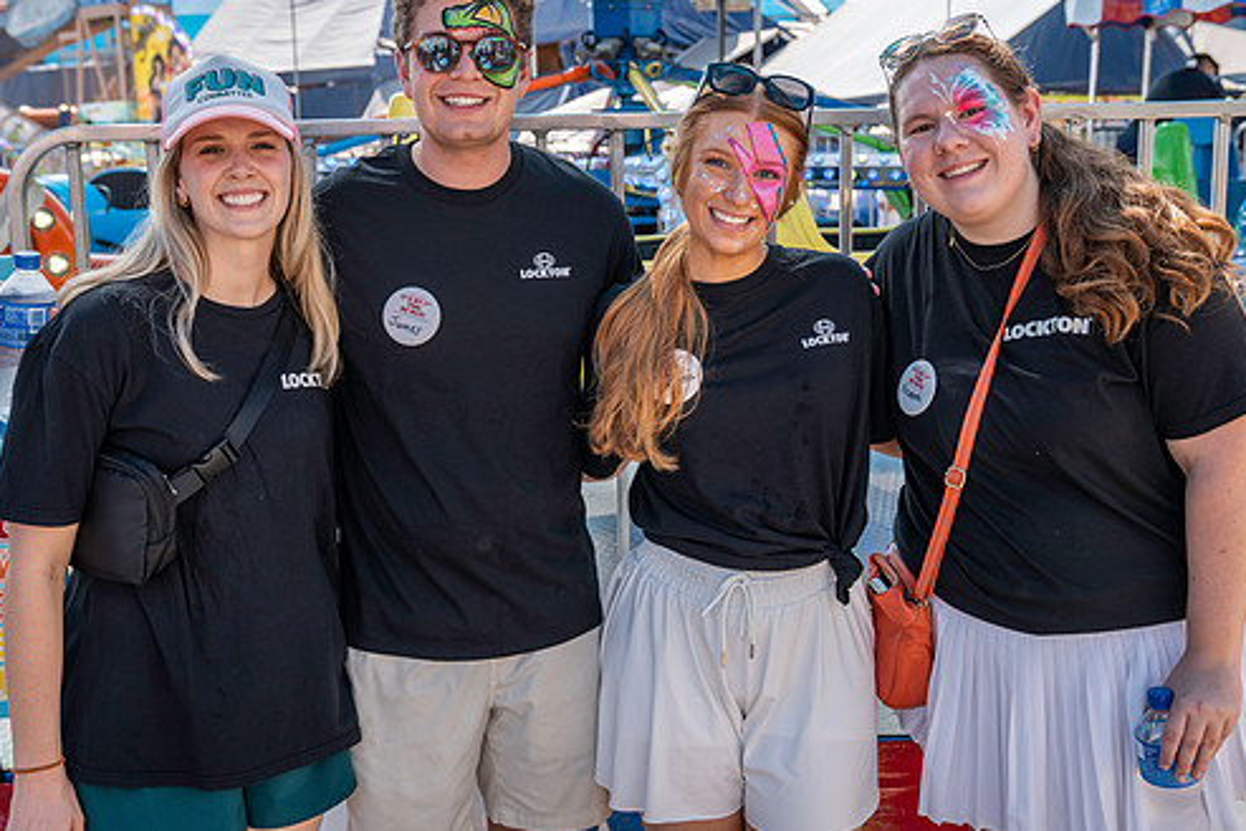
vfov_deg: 33.3
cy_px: 345
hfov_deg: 48.4
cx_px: 612
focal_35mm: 40
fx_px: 1385
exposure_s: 1/200
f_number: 4.5
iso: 100
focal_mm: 34
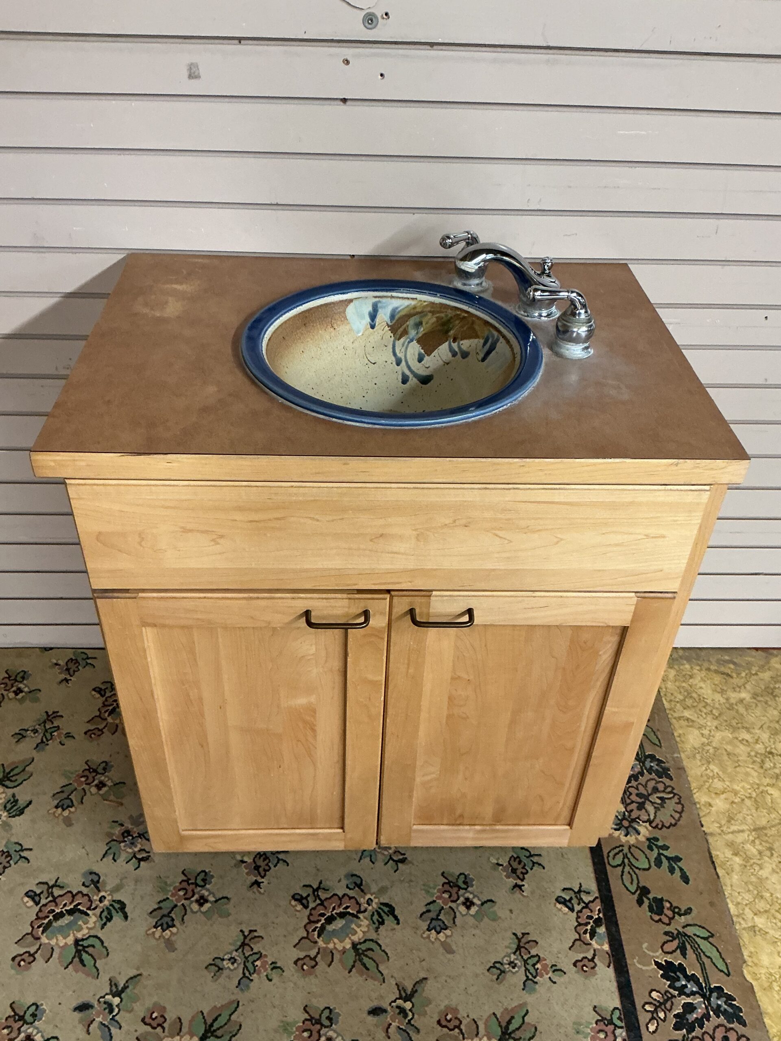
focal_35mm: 29
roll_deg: -1.8
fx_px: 872
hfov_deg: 48.2
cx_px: 390
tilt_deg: -39.1
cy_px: 520
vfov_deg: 61.7
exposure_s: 1/60
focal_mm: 3
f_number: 1.8
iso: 160
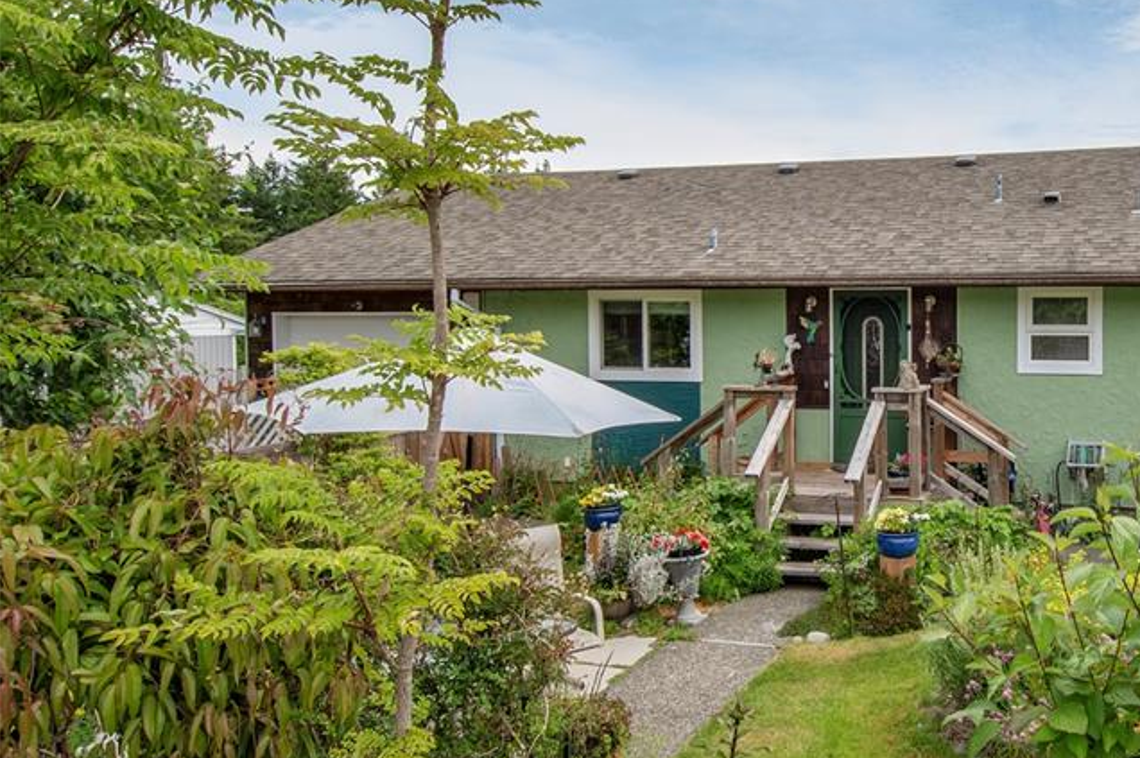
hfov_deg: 58.7
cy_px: 371
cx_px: 916
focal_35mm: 29
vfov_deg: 44.9
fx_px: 918
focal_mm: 12
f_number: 9
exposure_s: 1/1250
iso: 320
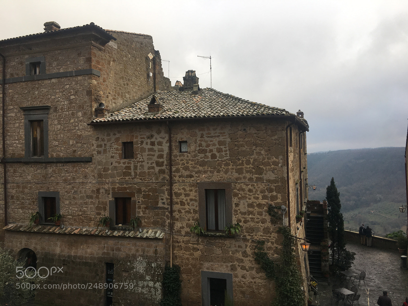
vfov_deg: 48.2
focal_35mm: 29
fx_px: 342
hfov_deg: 61.7
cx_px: 204
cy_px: 153
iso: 25
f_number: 2.2
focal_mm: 4.15
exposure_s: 1/557
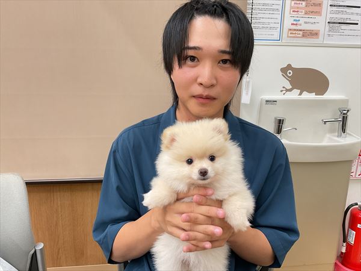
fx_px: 302
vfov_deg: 48.2
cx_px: 180
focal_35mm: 29
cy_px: 136
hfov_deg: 61.7
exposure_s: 1/50
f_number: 1.8
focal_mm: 3
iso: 80
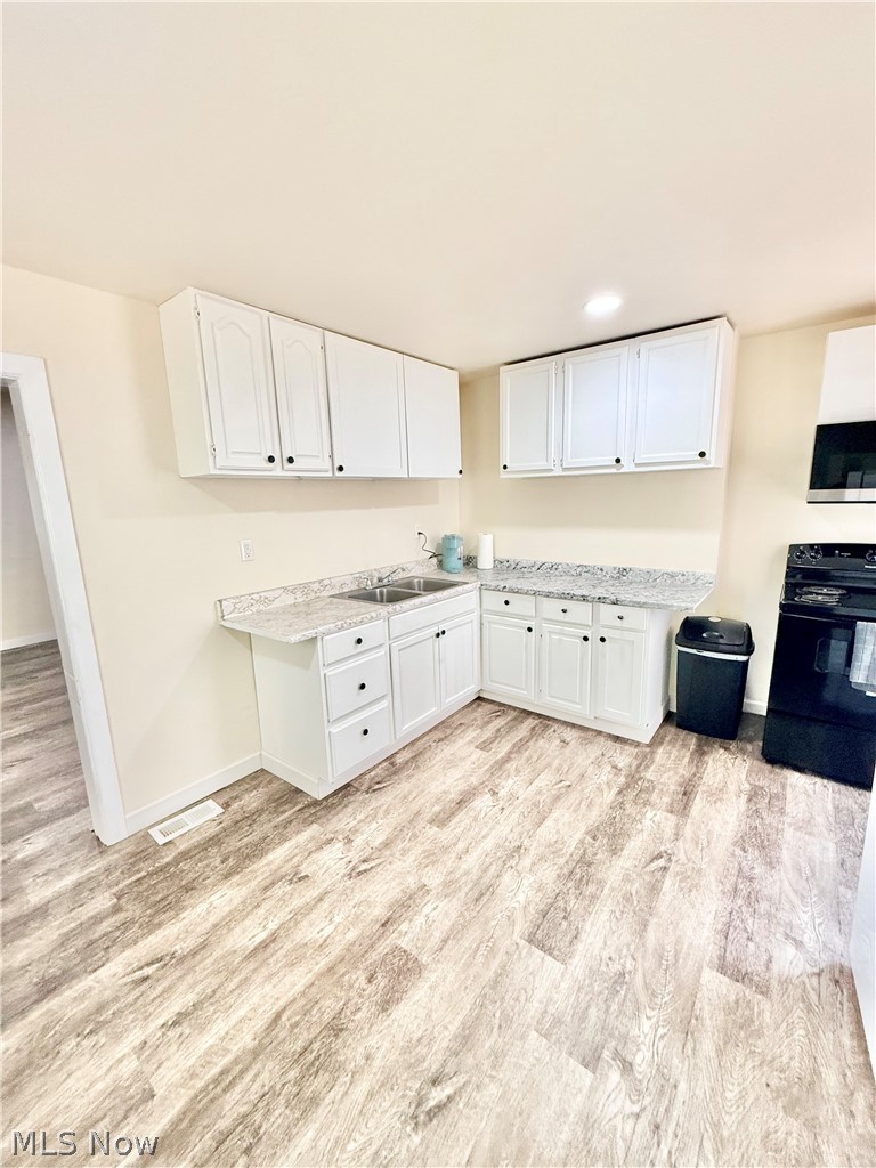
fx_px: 472
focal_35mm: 14
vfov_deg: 102.1
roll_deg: +0.1
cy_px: 584
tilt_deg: -10.9
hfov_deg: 85.7
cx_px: 438
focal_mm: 2.22
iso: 320
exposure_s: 1/120
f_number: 2.2
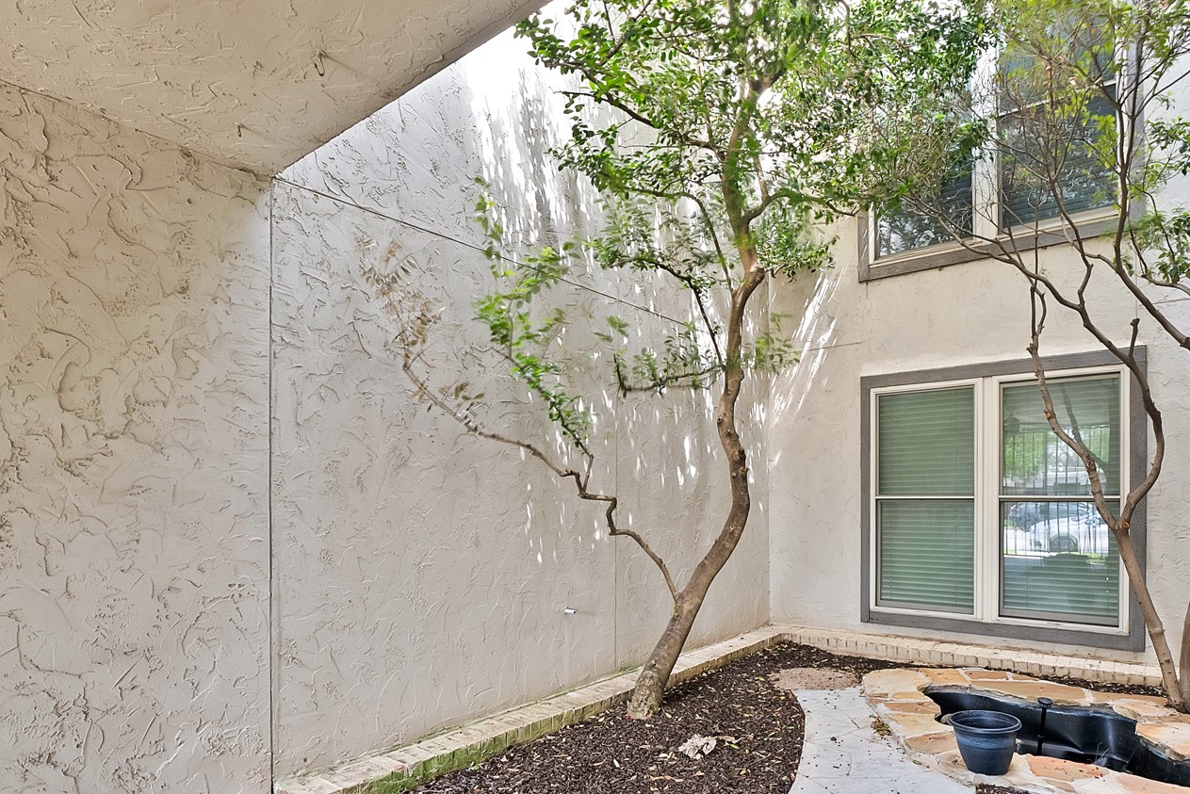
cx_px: 601
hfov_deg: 86.9
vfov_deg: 63.7
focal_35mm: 19
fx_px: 628
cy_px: 495
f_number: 9
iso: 640
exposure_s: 1/4
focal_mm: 12
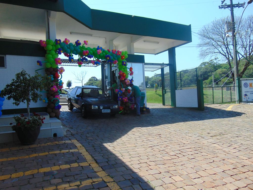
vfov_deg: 54.9
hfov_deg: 69.4
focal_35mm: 25
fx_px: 183
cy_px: 95
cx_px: 126
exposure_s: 1/800
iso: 80
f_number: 3
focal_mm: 4.5
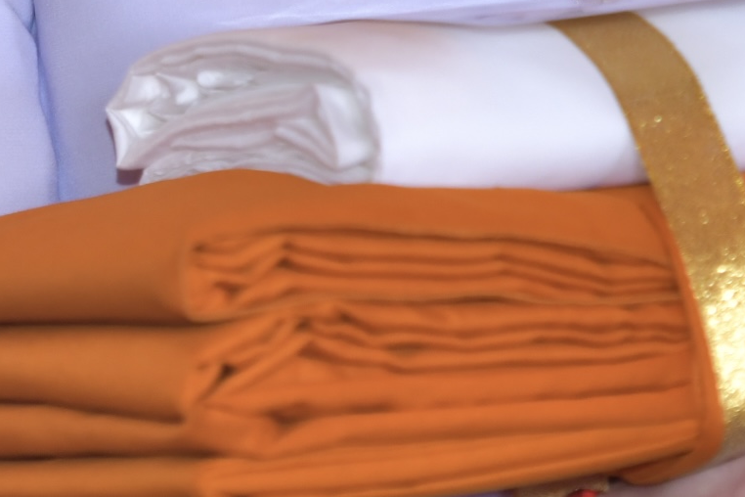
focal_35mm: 673
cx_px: 430
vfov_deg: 2.0
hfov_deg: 3.1
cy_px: -402
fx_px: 13926
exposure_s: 1/160
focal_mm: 135
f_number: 2.8
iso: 500
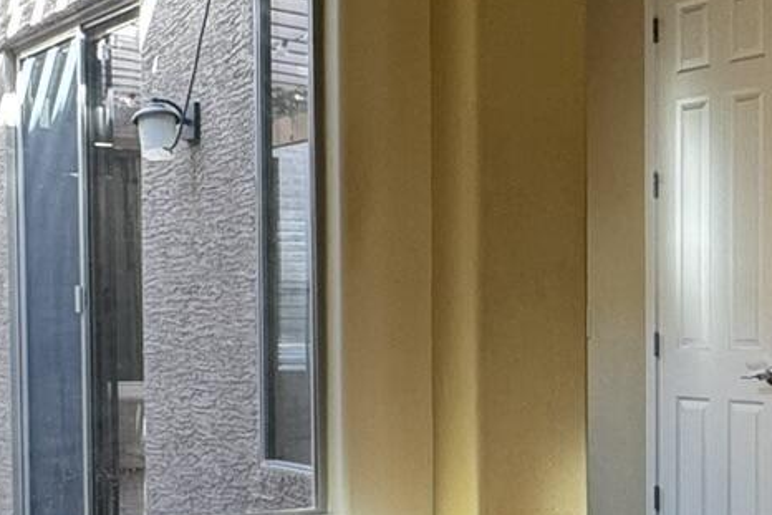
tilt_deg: -2.8
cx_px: 852
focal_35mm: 64
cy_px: 376
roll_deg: -0.6
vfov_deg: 21.1
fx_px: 1373
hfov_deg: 28.5
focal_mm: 2.22
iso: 200
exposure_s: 1/120
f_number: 2.2
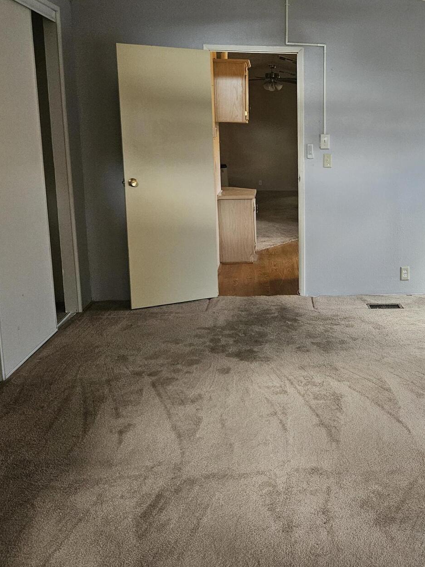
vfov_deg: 49.9
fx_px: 606
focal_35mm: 37
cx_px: 333
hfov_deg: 37.4
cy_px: 235
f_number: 1.8
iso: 500
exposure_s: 1/120
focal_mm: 5.4
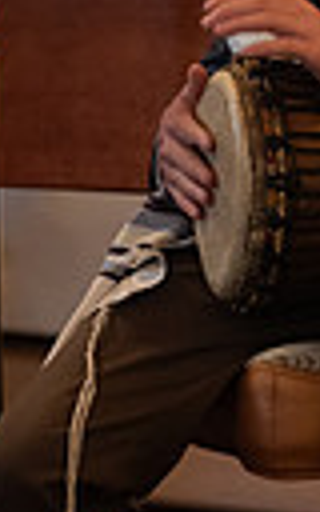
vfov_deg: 8.3
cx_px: 320
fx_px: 3502
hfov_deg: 5.2
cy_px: 128
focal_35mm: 251
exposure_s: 1/125
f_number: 2.8
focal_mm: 70
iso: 1250
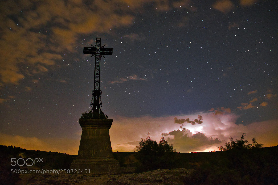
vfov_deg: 47.9
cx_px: 139
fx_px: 208
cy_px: 92
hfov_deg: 67.4
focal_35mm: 27
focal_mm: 18
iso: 2000
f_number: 2.8
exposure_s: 30
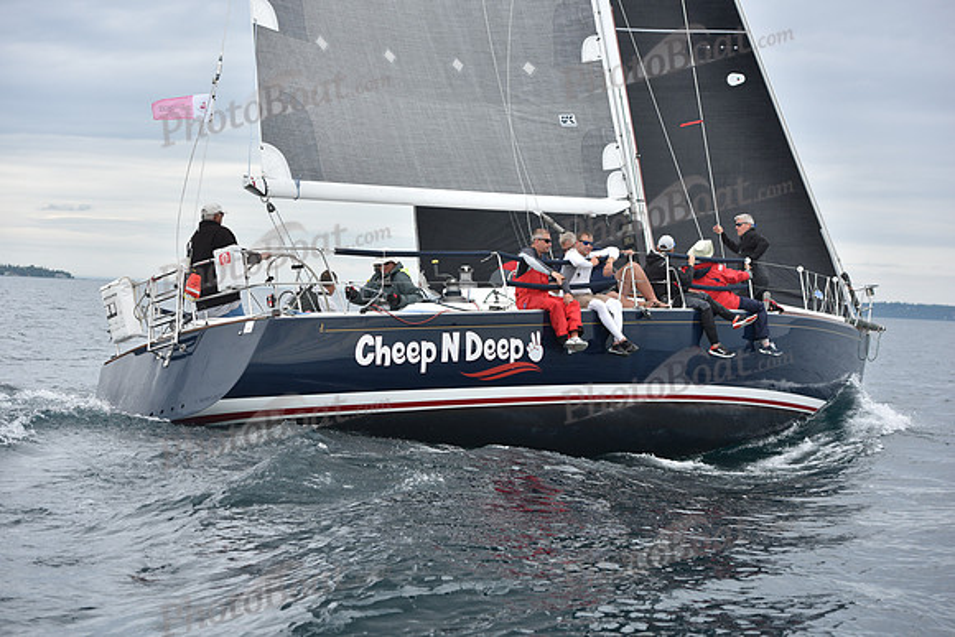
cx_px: 478
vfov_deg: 19.5
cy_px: 318
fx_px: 1857
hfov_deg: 28.8
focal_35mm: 70
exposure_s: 1/800
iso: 250
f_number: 5
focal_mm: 70
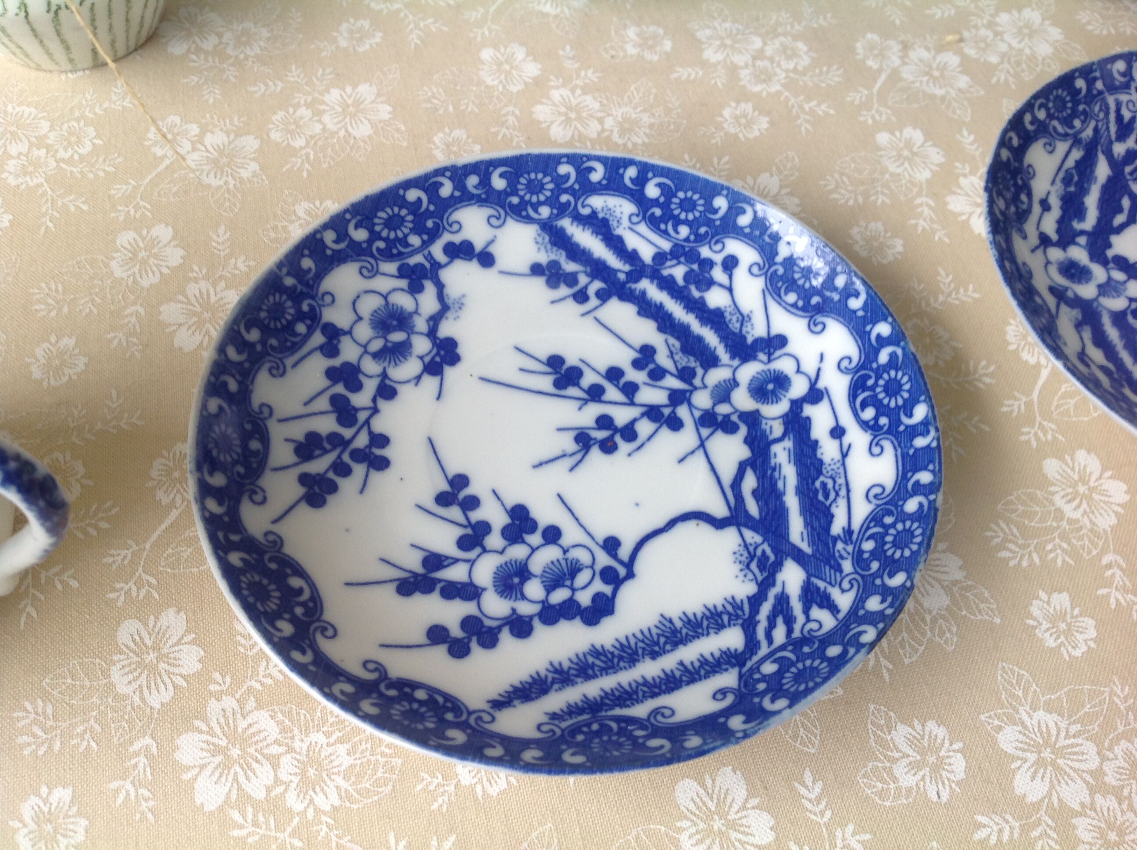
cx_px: 568
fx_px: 1148
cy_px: 425
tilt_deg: -56.6
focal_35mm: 35
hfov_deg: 52.7
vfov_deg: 40.6
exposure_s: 1/20
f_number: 2.4
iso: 50
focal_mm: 4.28
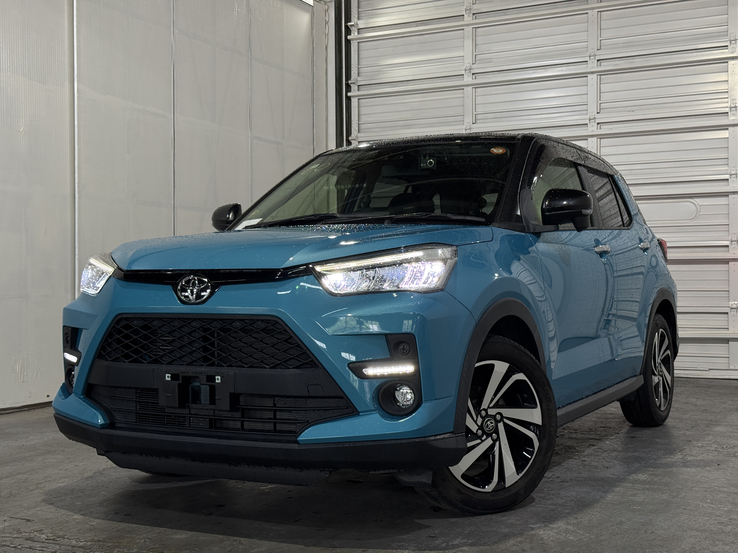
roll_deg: +0.3
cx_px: 369
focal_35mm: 48
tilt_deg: +0.5
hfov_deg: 39.7
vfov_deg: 30.3
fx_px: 1023
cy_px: 276
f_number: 1.78
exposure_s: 1/120
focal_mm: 6.76
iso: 160
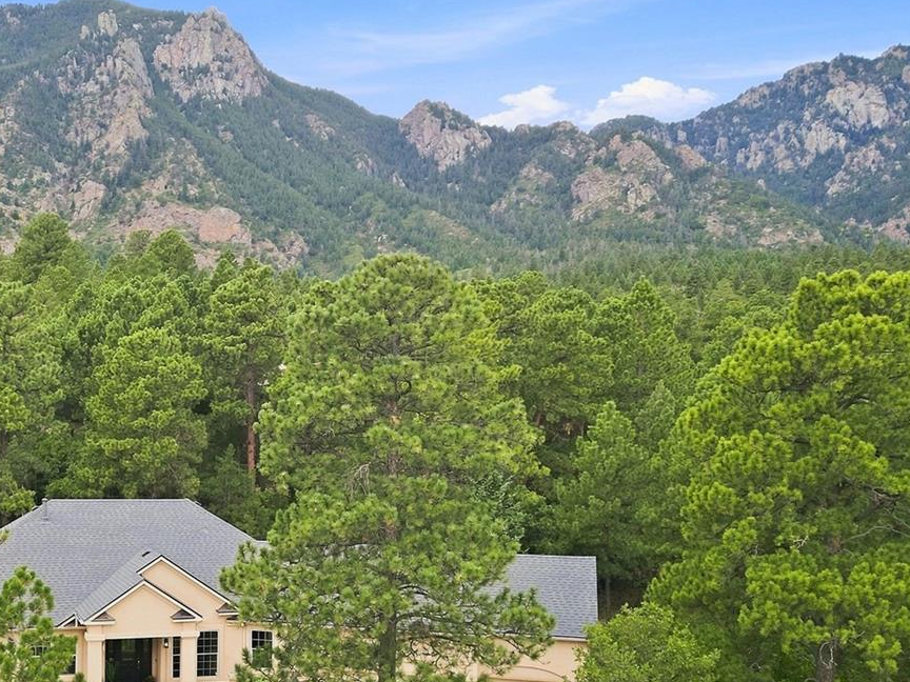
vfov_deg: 35.3
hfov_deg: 45.4
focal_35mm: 40
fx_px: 1052
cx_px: 243
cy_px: 492
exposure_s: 1/640
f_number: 1.7
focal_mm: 6.7
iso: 110
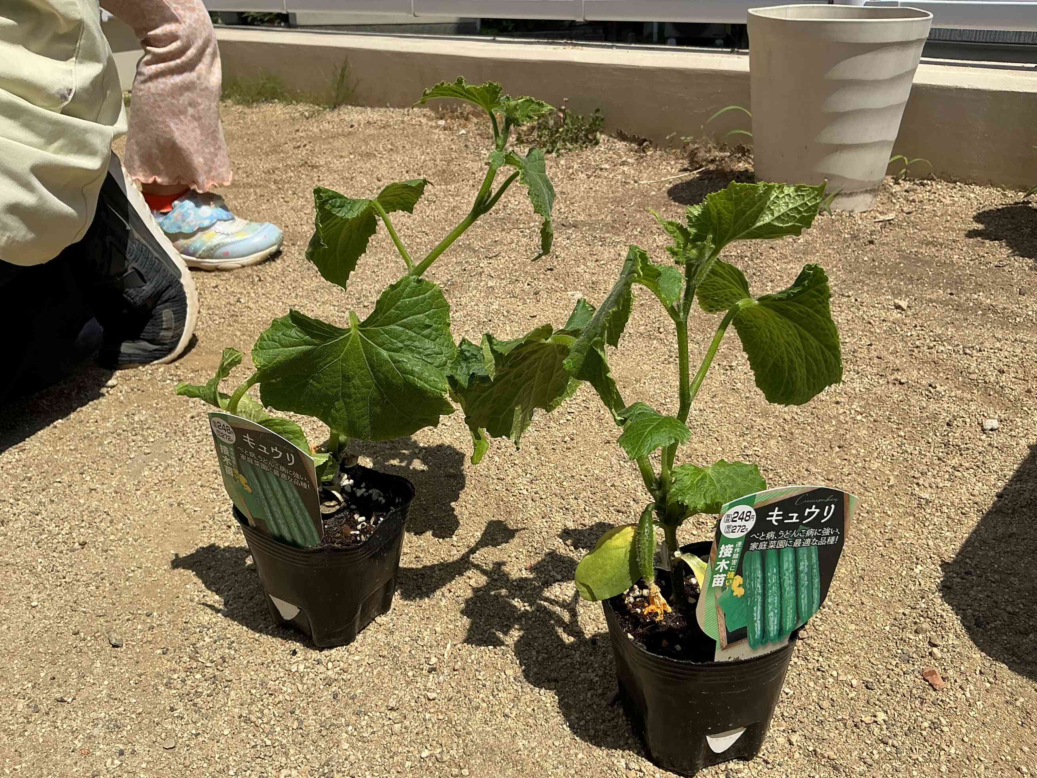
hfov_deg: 61.7
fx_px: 869
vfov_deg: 48.2
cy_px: 389
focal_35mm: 29
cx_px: 518
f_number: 1.8
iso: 25
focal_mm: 3
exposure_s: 1/2801
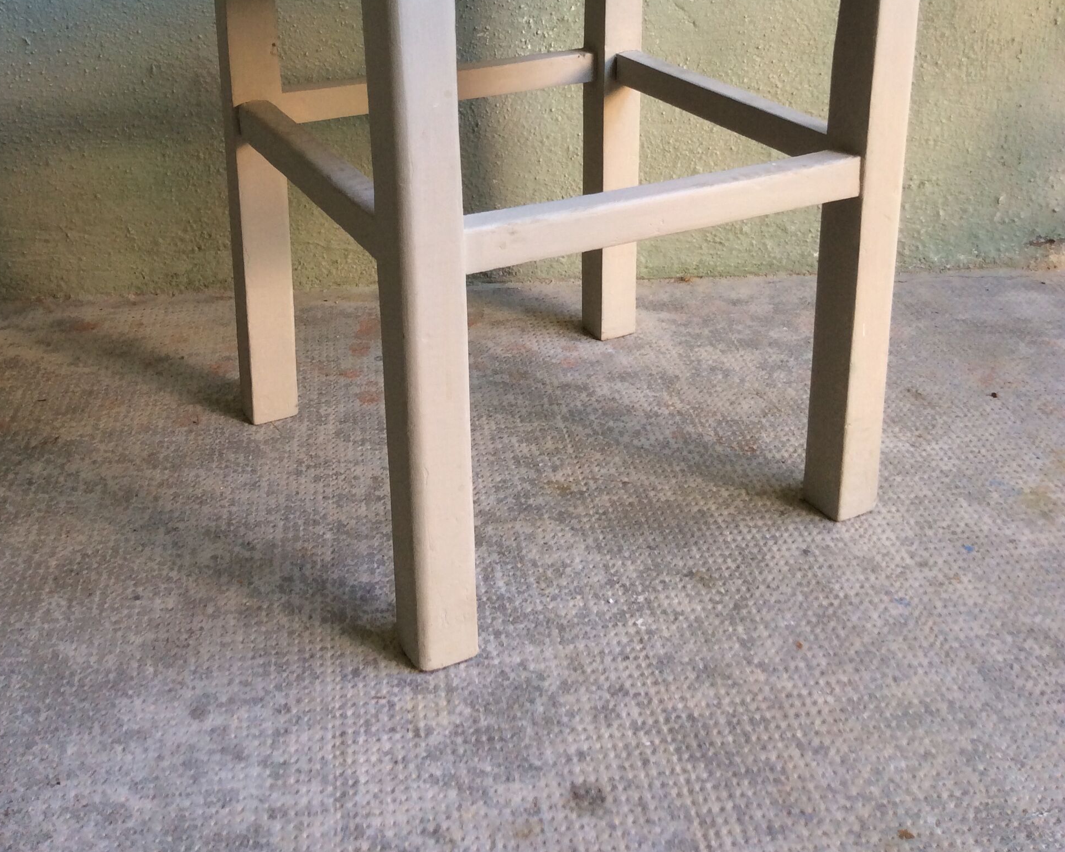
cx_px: 530
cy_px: 143
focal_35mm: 42
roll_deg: +0.6
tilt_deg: -16.0
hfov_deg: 43.8
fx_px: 1324
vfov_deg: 34.3
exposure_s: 1/33
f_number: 2.4
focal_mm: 3.3
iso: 40
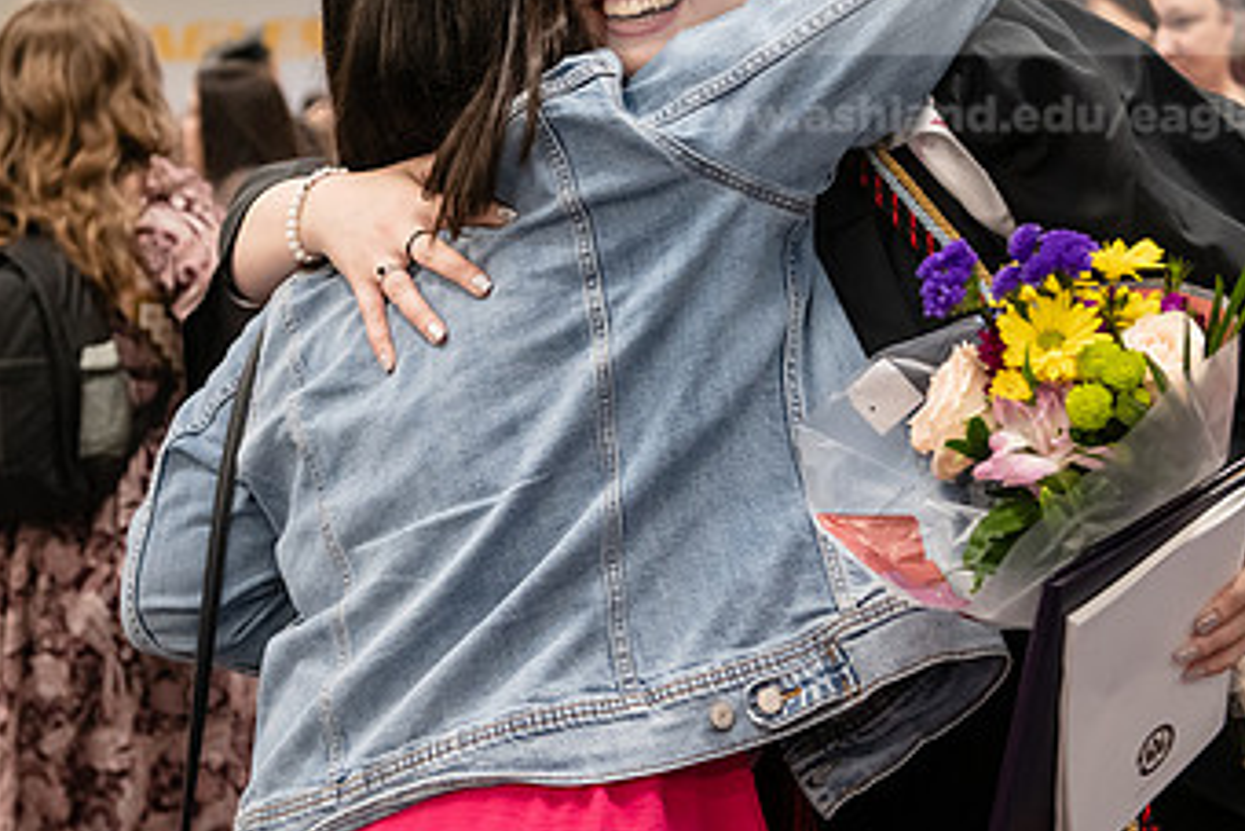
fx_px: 2837
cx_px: 498
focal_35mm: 82
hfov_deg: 24.7
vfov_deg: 16.6
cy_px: 192
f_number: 3.5
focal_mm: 48
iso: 2500
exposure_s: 1/160
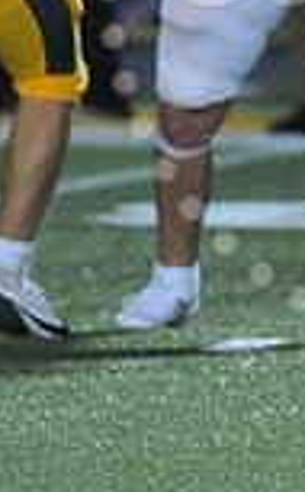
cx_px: 485
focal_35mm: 1394
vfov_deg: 1.5
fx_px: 18627
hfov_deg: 0.9
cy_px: -35
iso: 6400
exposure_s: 1/200
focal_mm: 360
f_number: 6
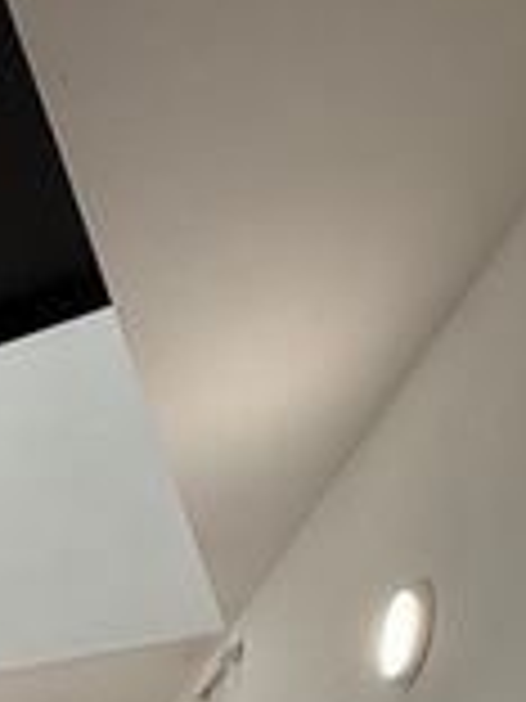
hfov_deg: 20.2
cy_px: 1186
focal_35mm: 60
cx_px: -315
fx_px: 1216
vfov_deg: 22.6
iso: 50
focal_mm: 2.22
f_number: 2.2
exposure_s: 1/138
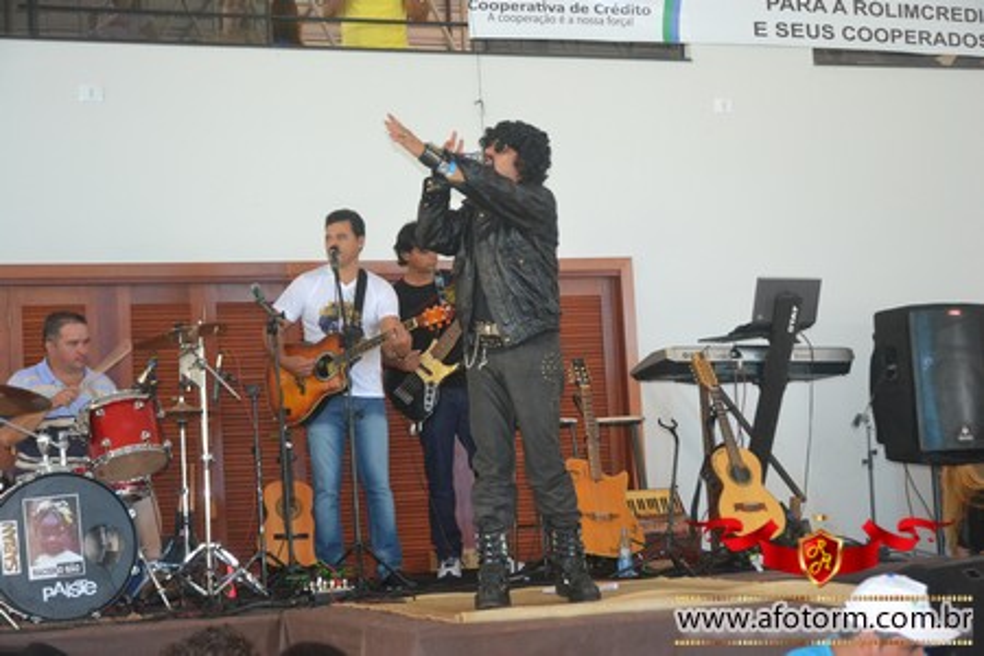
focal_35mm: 72
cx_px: 492
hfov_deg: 28.1
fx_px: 1968
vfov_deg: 18.9
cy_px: 328
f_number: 4.8
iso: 2000
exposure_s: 1/60
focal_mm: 48
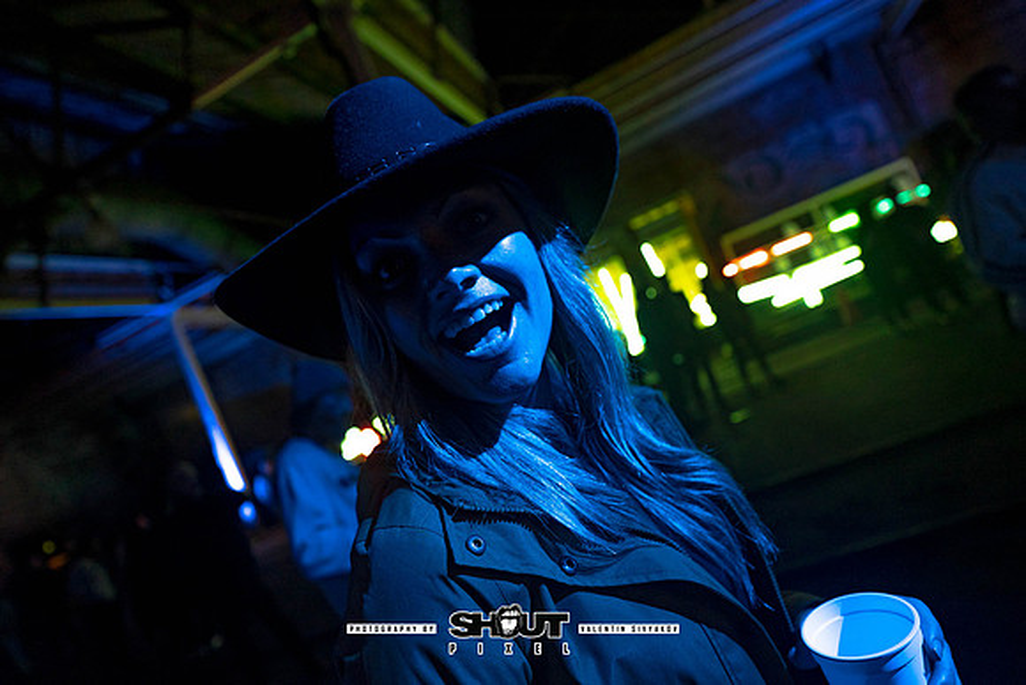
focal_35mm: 23
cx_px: 513
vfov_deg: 55.1
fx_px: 656
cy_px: 342
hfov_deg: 76.1
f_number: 2.8
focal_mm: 23
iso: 640
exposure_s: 1/160
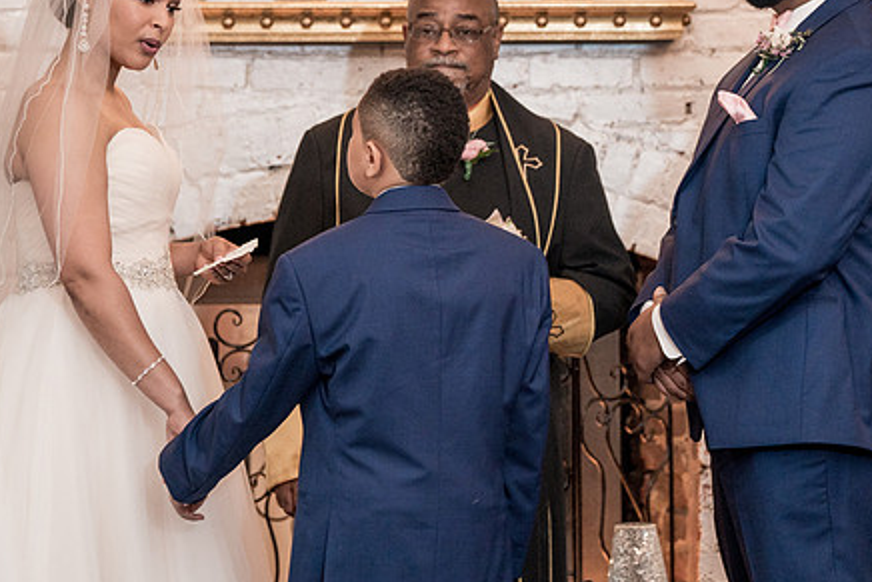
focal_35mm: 227
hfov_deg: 9.1
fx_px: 5500
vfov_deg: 6.1
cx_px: 410
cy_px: 160
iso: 2000
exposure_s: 1/100
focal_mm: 148
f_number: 4
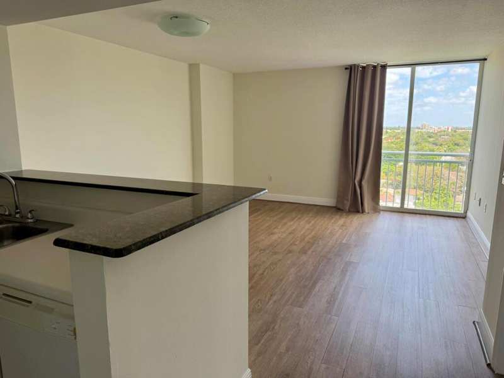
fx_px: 349
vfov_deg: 56.8
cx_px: 252
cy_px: 189
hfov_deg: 71.6
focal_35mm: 24
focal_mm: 6.76
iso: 100
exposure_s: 1/309
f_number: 1.78
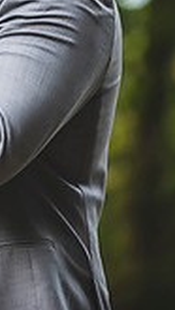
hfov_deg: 1.6
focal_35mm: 735
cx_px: -286
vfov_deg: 2.9
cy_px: -44
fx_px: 6054
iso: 500
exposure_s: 1/640
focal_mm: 200
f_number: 2.8
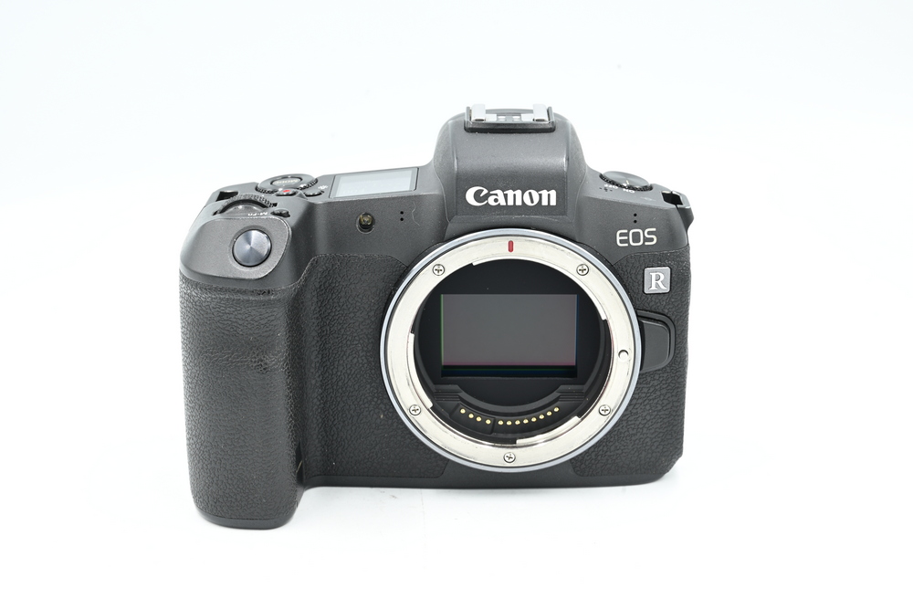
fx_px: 1725
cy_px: 304
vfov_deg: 20.0
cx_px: 456
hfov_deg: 29.7
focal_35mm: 68
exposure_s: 1/6
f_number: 14
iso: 100
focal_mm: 68
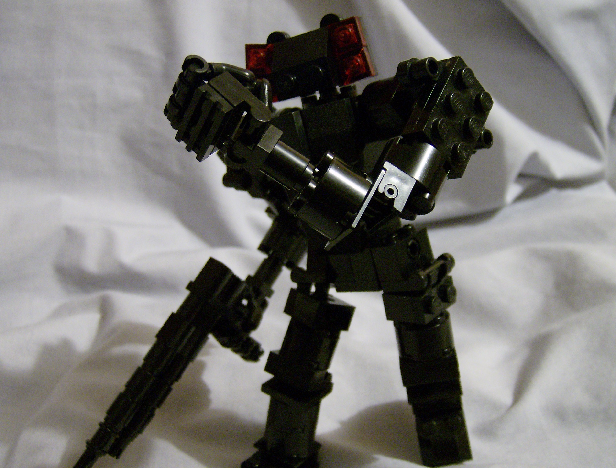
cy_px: 231
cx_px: 284
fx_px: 715
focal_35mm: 40
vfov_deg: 36.2
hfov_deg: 46.6
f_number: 2.8
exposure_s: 1/6.7
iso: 200
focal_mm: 6
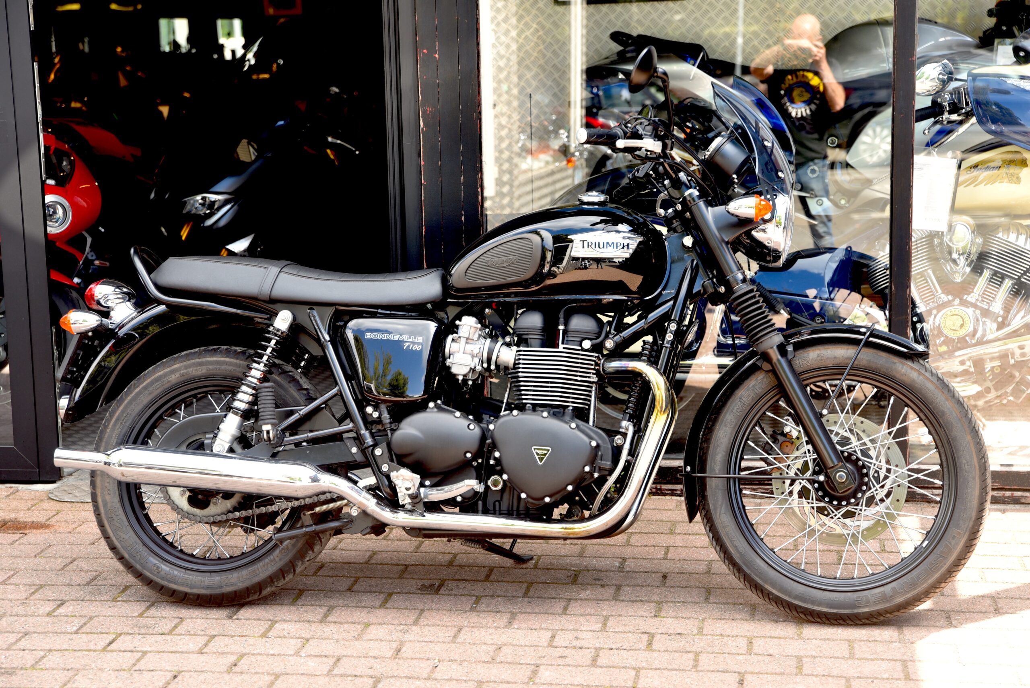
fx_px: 1774
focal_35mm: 62
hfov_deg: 32.4
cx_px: 515
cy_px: 344
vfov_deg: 21.9
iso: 100
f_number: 4
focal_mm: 62
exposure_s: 1/60
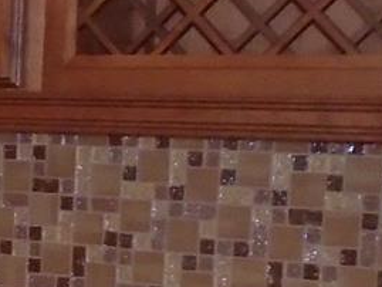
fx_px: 1601
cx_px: -375
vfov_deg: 10.2
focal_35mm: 145
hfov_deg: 12.1
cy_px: 281
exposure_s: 1/30
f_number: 3.2
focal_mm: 4.6
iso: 400
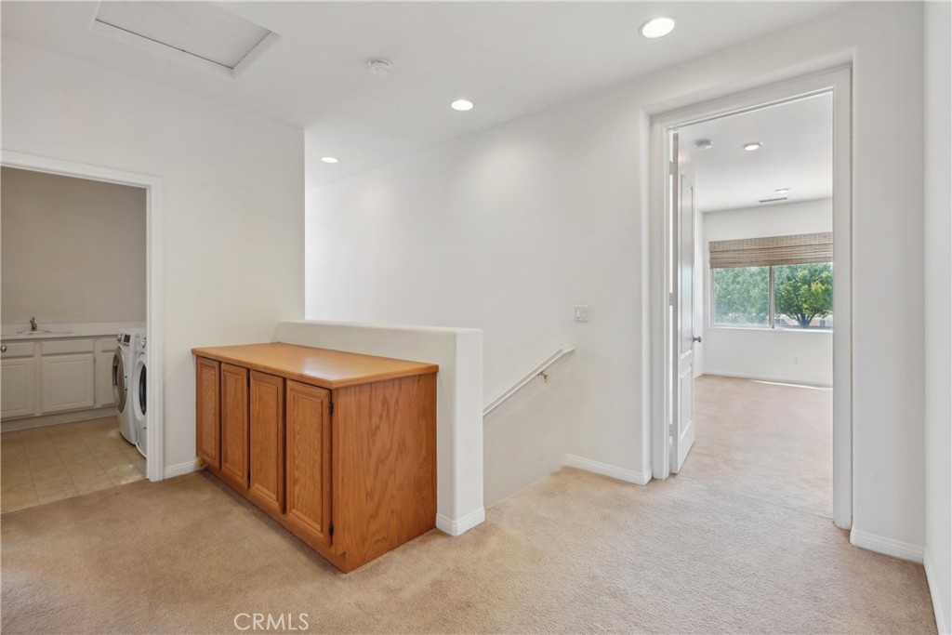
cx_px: 476
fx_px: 423
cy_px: 318
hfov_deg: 96.7
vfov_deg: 73.8
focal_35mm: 16
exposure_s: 1/15
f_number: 8
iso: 400
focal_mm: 16
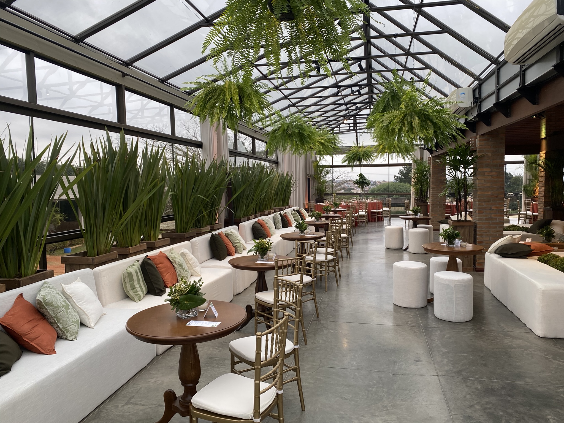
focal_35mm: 26
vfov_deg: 53.1
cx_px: 282
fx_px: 424
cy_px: 212
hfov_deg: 67.3
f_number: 1.8
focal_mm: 4.25
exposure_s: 1/121
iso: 64
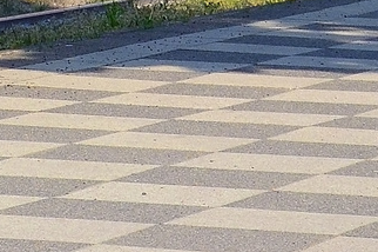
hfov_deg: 5.5
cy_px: -432
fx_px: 3944
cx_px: 41
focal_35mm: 376
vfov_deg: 3.6
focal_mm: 42
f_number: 11
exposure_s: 1/400
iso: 400
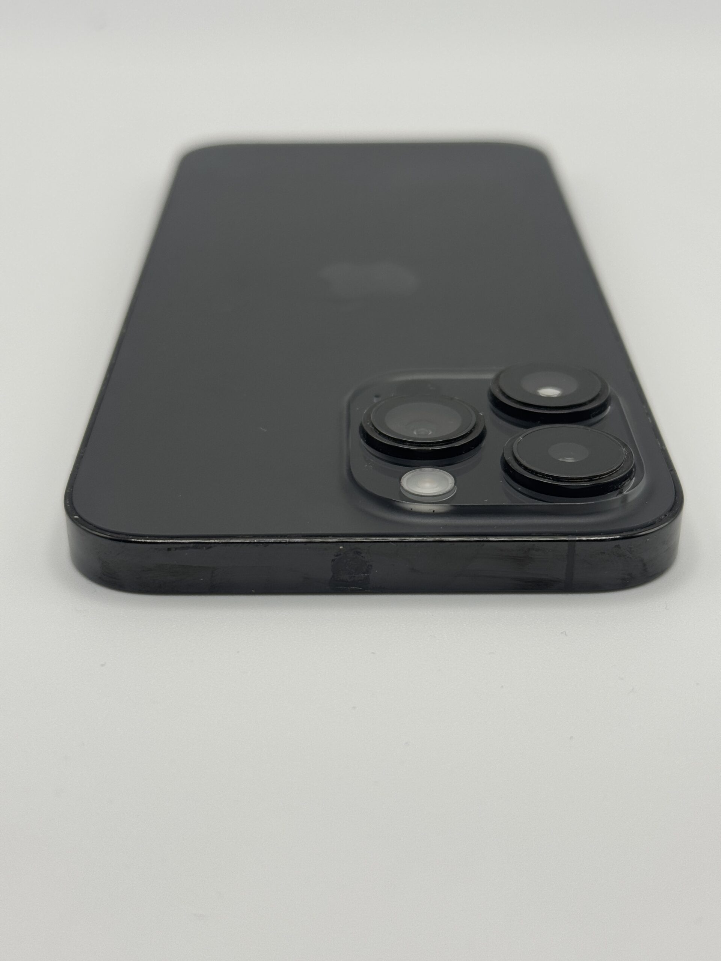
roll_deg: +0.6
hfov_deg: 30.3
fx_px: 1333
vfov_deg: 39.7
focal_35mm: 48
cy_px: 480
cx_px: 360
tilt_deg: -29.3
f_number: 1.78
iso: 64
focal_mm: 6.76
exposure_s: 1/1312
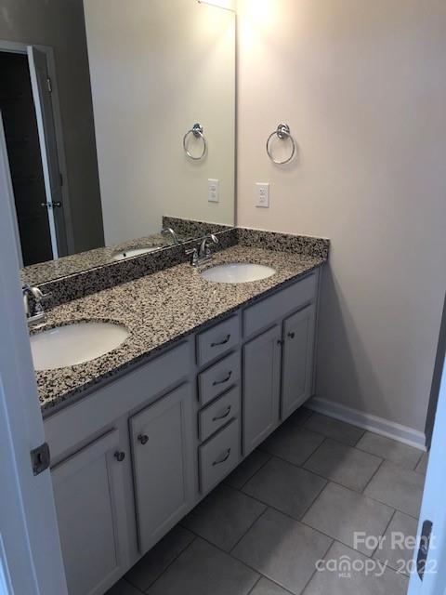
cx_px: 223
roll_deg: +0.5
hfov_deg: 49.7
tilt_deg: -20.8
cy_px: 298
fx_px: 481
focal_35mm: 28
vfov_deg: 63.4
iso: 50
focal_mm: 3.99
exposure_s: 1/120
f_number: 1.8
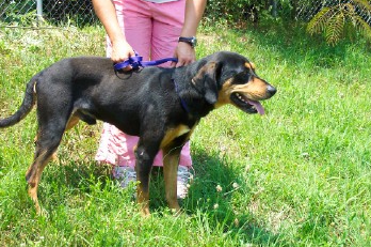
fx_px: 556
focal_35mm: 54
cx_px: 171
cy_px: 117
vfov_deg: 25.0
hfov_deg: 36.9
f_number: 3.1
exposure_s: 1/500
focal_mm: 9.8
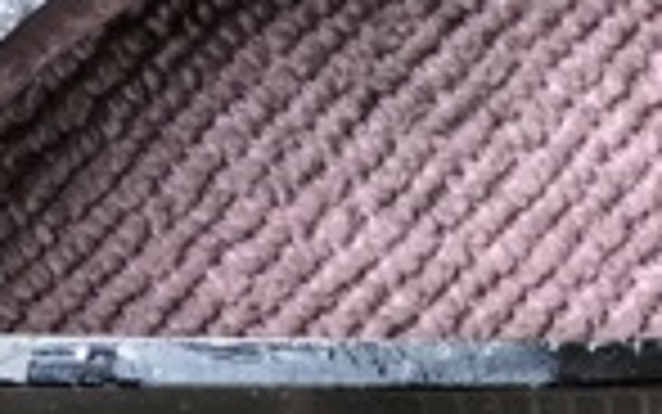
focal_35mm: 129
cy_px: 835
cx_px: 667
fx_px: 2328
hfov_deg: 15.9
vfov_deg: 9.5
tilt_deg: -81.1
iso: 25
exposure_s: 1/30
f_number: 1.8
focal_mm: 3.99
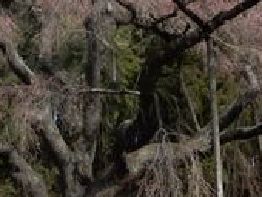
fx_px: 872
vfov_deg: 12.8
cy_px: 175
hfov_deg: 17.1
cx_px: 100
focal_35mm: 115
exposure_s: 1/1250
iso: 200
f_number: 3.5
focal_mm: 5
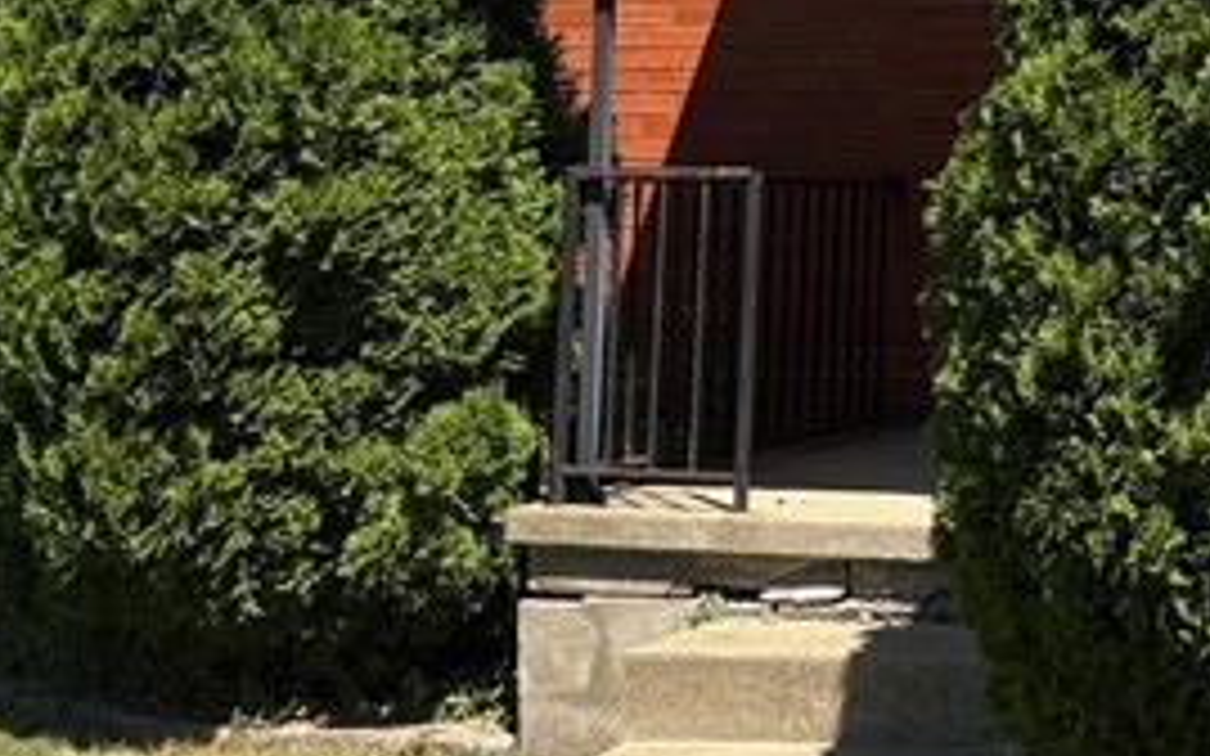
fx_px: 3462
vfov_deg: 12.0
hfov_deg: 19.3
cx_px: 1165
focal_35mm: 105
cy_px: -306
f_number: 1.6
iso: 50
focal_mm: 5.96
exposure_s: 1/2283
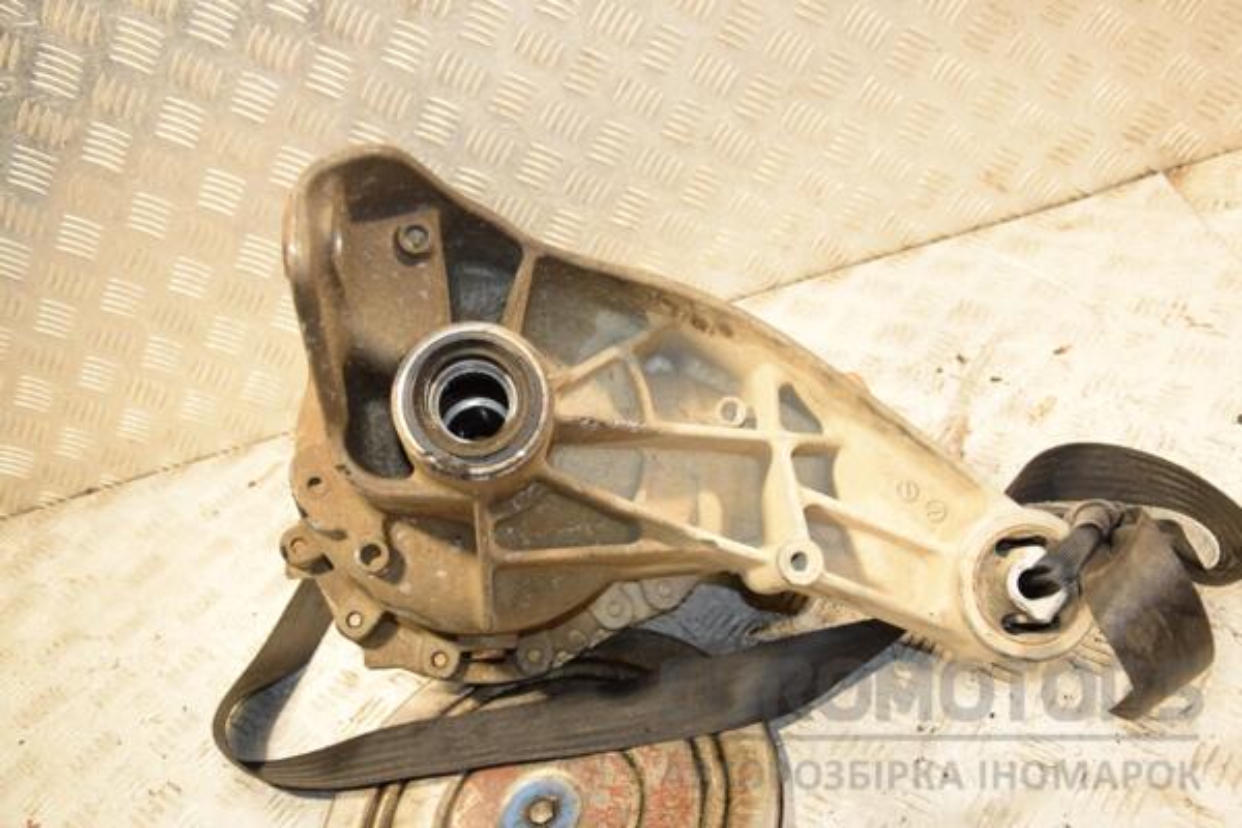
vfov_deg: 36.9
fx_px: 1242
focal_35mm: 36
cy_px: 414
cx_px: 621
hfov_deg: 53.1
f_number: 5
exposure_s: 1/125
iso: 800
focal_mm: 24
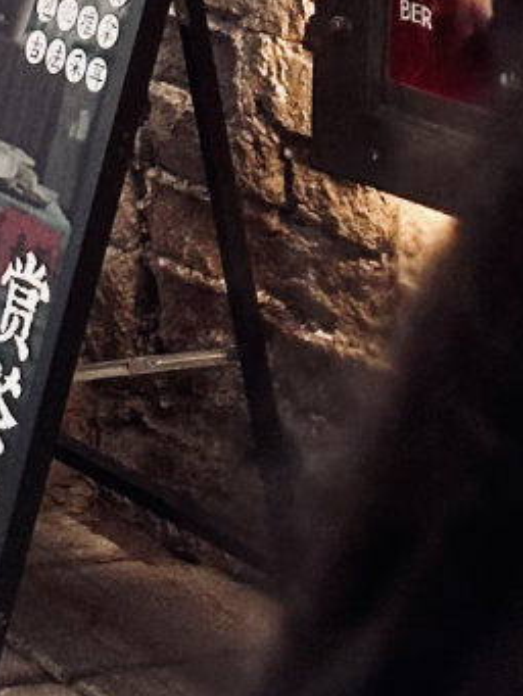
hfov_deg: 6.4
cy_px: -823
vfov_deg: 8.2
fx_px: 4530
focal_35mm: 225
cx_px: -521
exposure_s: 1/50
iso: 250
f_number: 1.8
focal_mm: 6.9
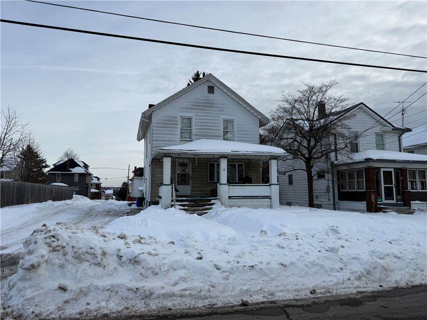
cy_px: 160
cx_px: 214
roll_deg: -1.1
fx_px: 296
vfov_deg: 56.8
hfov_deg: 71.6
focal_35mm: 24
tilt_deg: +6.8
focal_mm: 6.76
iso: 80
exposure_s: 1/4167
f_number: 1.78
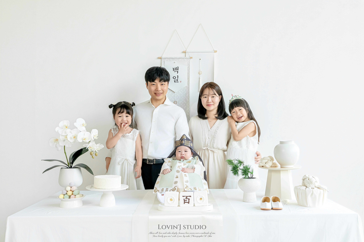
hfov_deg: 51.9
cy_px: 121
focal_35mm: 37
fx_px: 374
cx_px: 182
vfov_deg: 35.9
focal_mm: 25
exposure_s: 1/160
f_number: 6.3
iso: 640
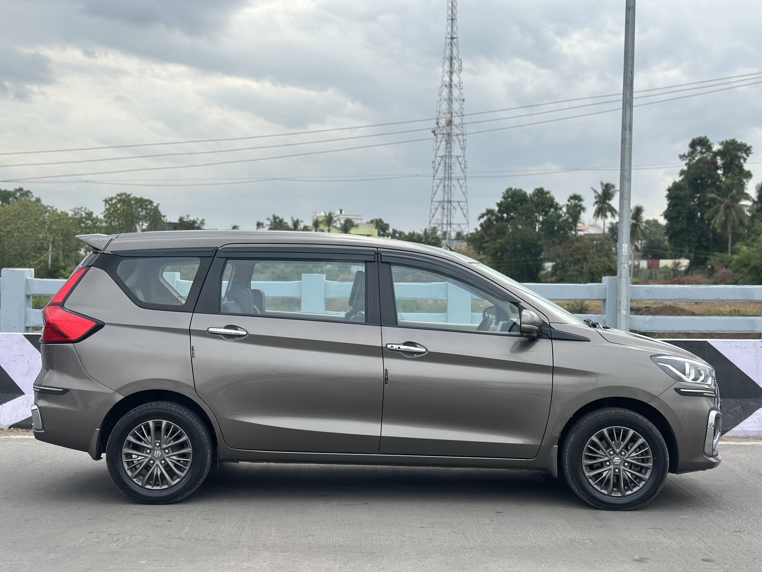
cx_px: 381
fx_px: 1057
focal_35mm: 48
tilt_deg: -0.6
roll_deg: -0.3
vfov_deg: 30.3
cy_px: 286
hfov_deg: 39.7
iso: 80
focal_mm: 6.86
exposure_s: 1/1258
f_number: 1.78
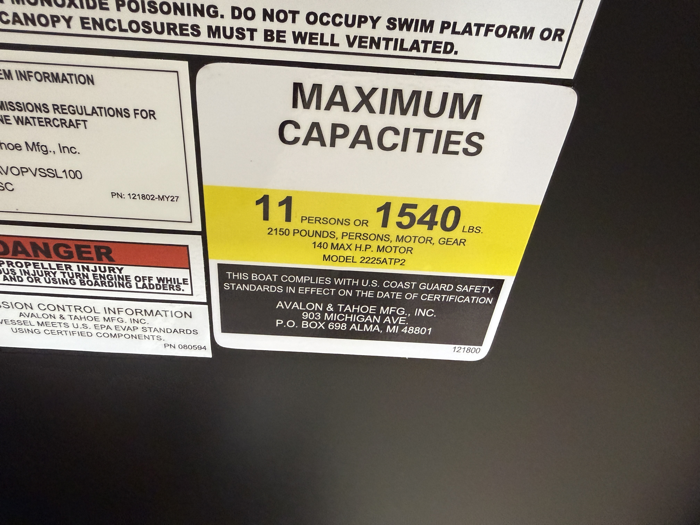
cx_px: 350
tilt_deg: -33.6
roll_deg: -3.3
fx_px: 485
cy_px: 262
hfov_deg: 71.6
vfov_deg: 56.8
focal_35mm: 24
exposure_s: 1/120
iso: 320
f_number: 2.2
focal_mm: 2.22
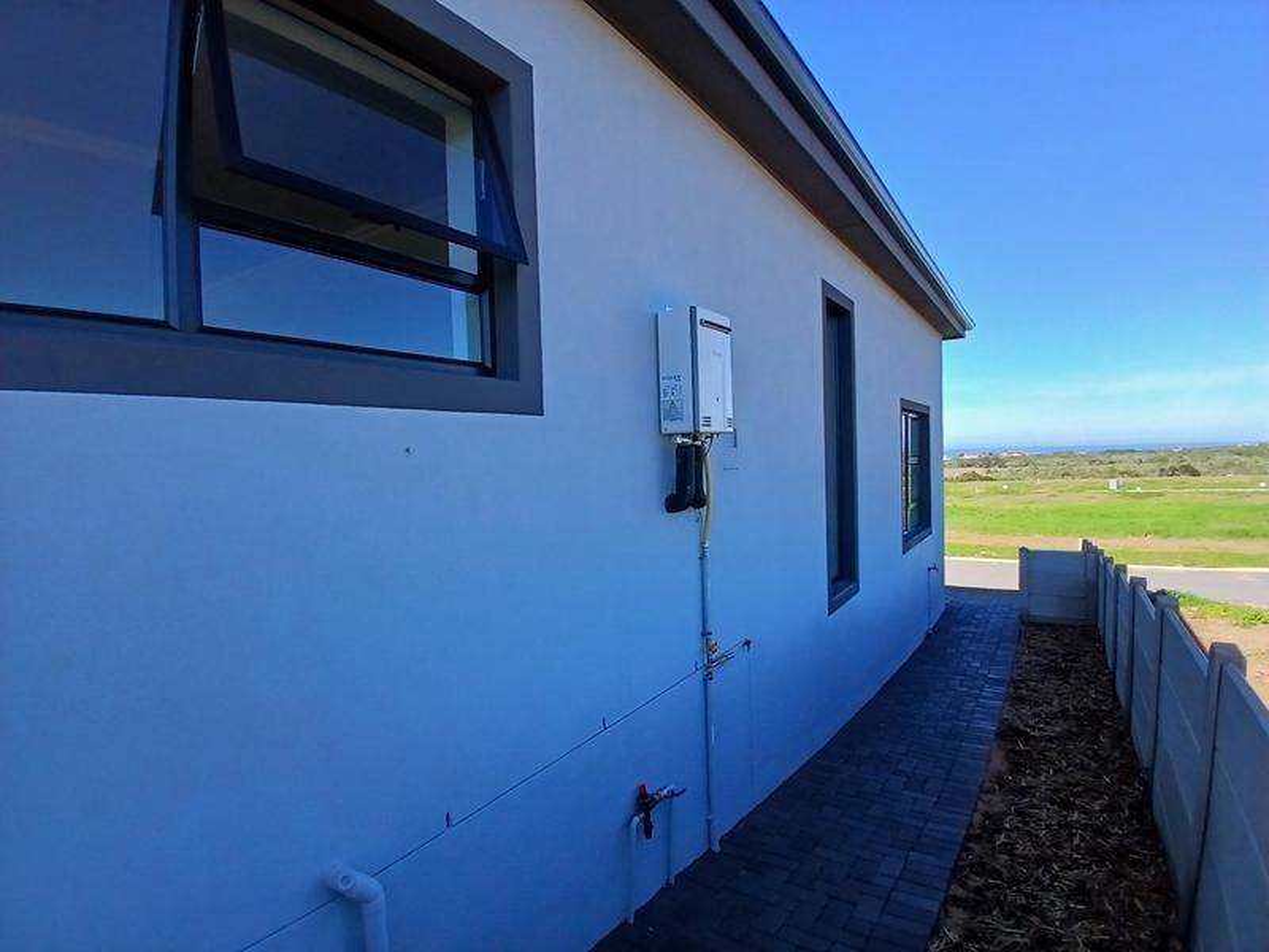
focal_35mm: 17
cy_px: 476
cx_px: 634
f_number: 2.2
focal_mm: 1.4
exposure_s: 1/625
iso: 50
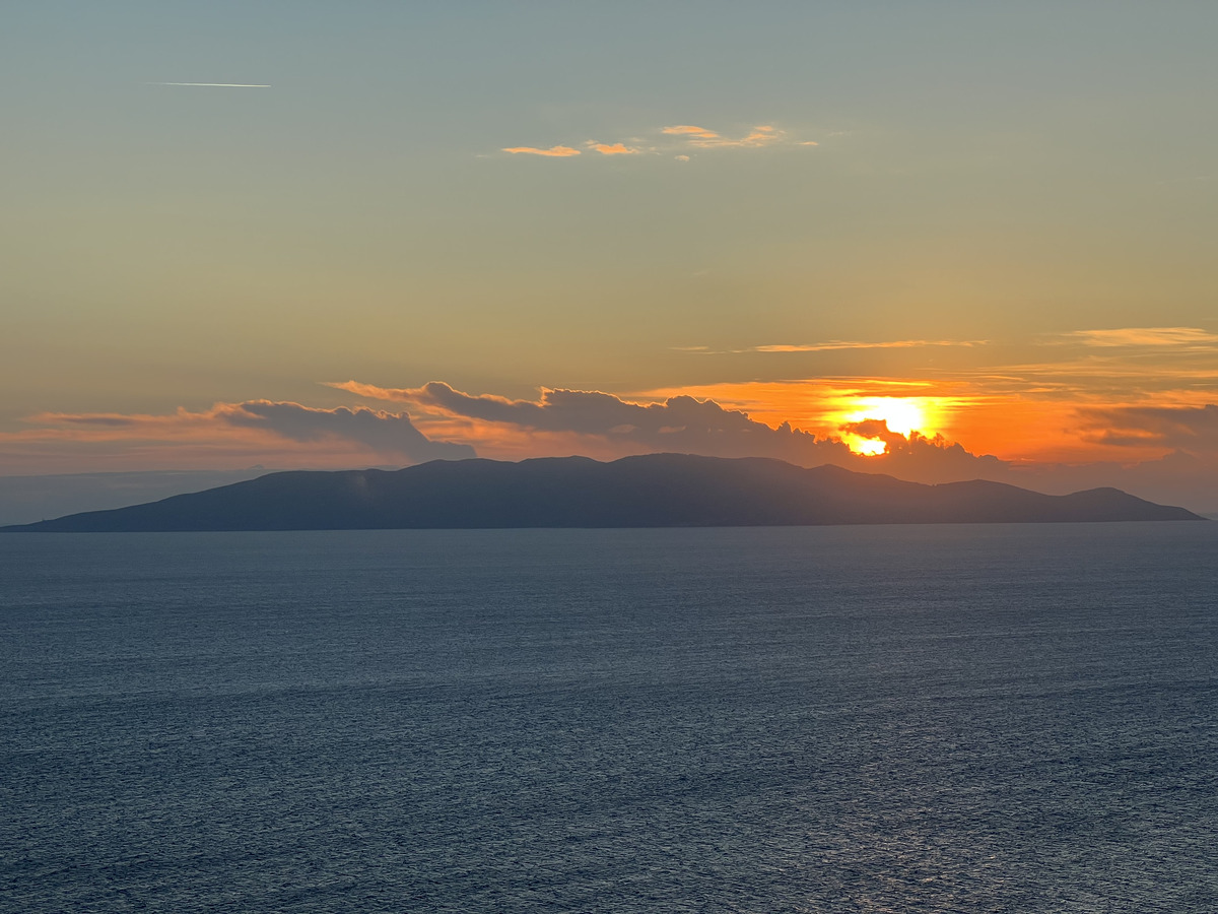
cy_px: 457
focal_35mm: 77
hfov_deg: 25.3
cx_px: 609
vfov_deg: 19.1
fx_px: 2709
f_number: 2.8
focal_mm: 9
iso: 32
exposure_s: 1/368
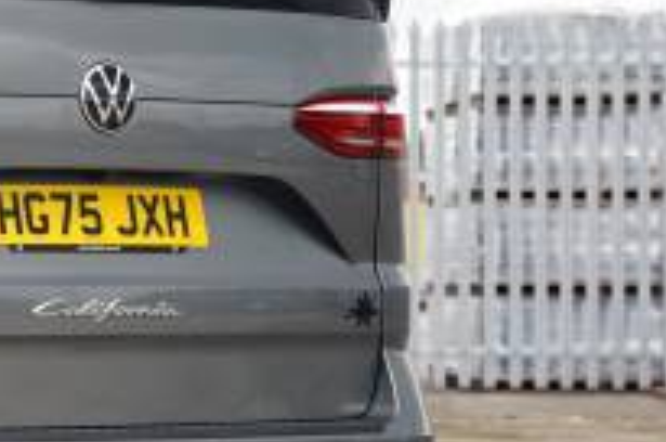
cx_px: -341
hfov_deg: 11.1
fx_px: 3294
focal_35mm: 178
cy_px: 172
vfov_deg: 7.7
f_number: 4.5
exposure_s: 1/125
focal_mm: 57.1
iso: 100
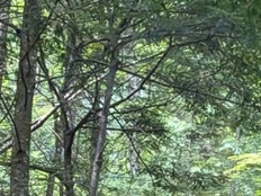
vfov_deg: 12.2
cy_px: 335
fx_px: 852
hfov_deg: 17.2
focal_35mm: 113
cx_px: 40
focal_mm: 4.53
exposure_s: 1/675
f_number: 1.7
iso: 1473
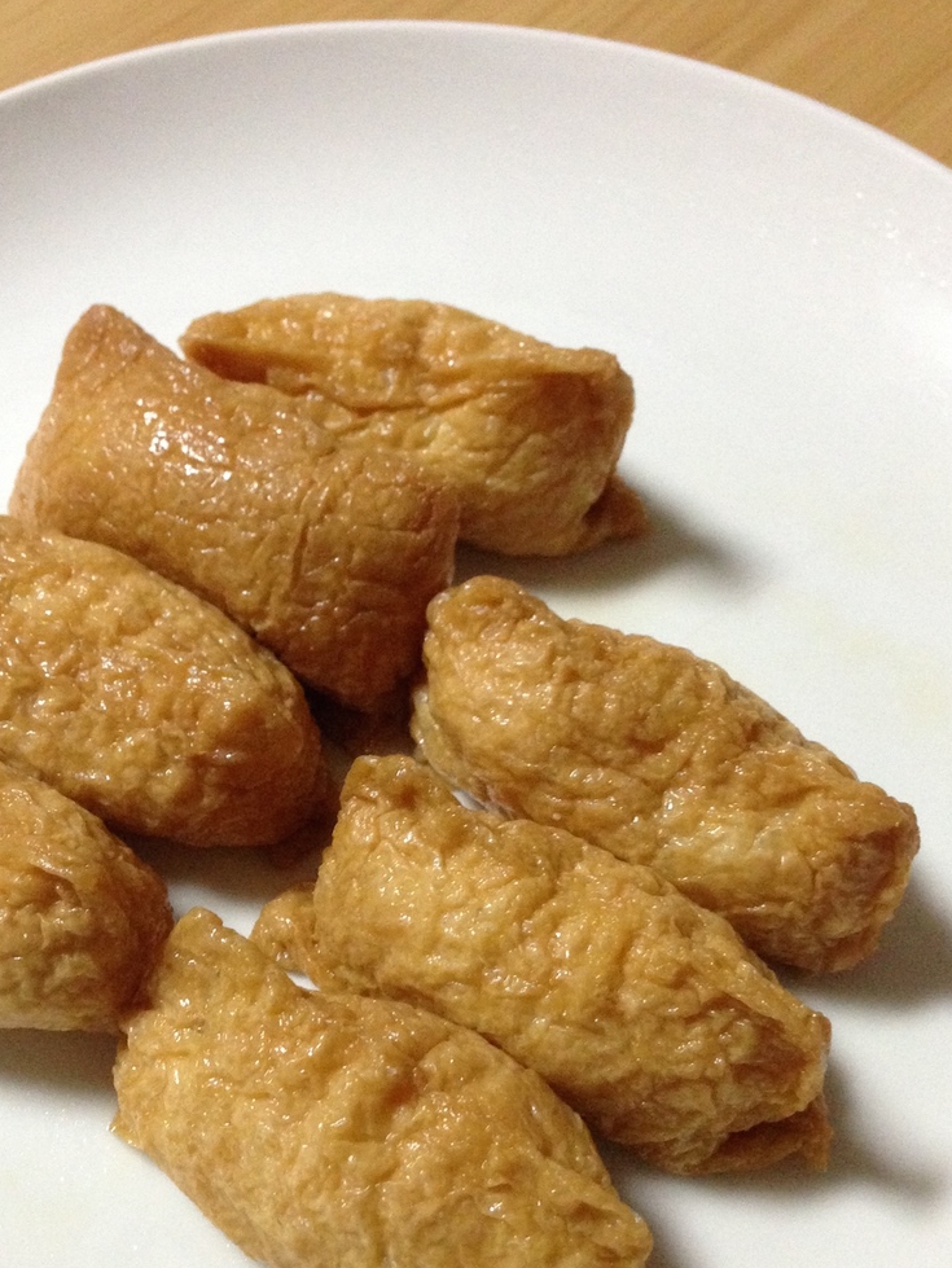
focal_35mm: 46
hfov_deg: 31.3
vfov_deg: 41.0
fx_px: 1686
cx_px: 325
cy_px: 761
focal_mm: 4.12
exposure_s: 1/20
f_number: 2.4
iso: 400
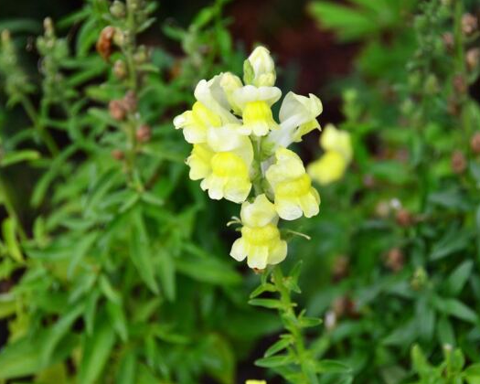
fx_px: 2188
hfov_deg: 12.5
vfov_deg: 10.0
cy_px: 192
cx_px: 257
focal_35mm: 154
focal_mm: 90
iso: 200
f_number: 5.3
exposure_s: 1/400
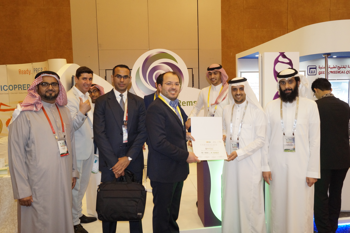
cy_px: 116
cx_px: 175
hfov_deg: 67.4
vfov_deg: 47.9
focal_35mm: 27
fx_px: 262
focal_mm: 18
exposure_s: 1/100
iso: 1600
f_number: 4.5
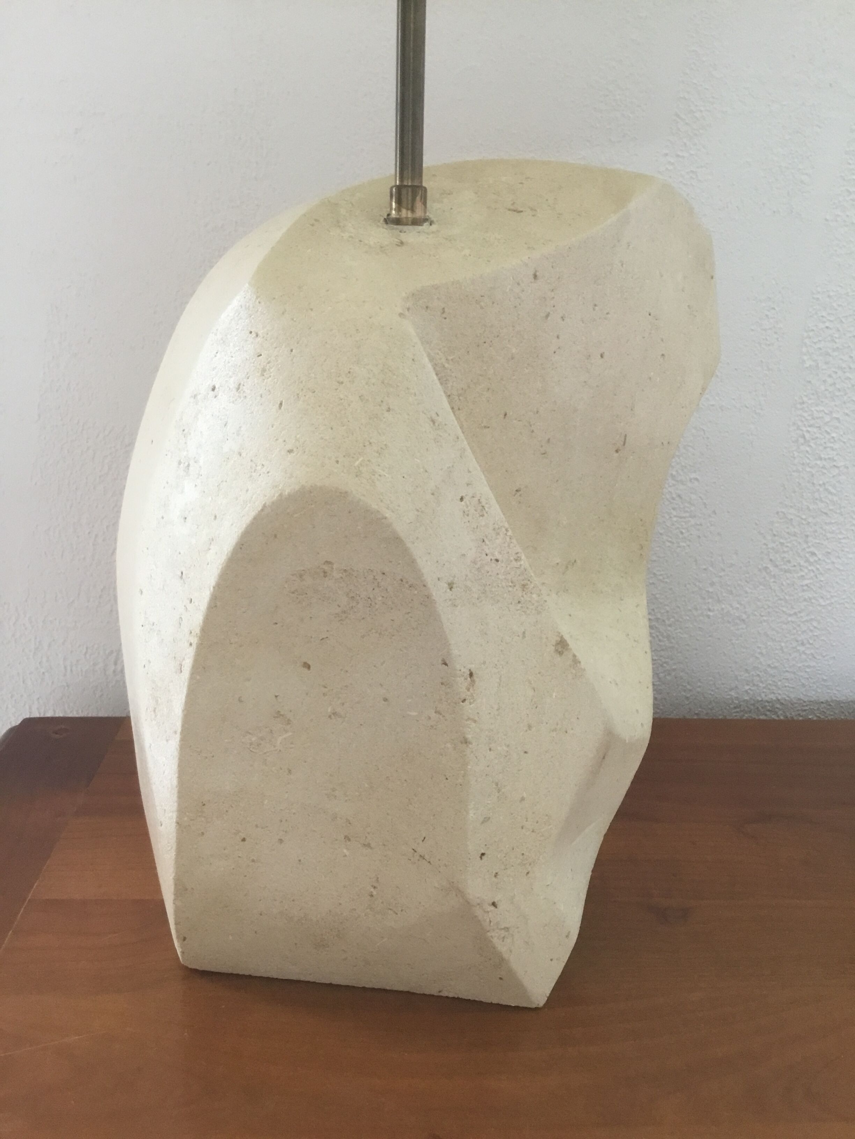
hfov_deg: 45.4
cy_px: 570
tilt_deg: -17.9
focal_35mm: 31
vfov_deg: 58.4
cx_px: 428
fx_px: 1021
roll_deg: -1.1
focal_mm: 3.3
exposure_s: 1/33
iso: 125
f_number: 2.4
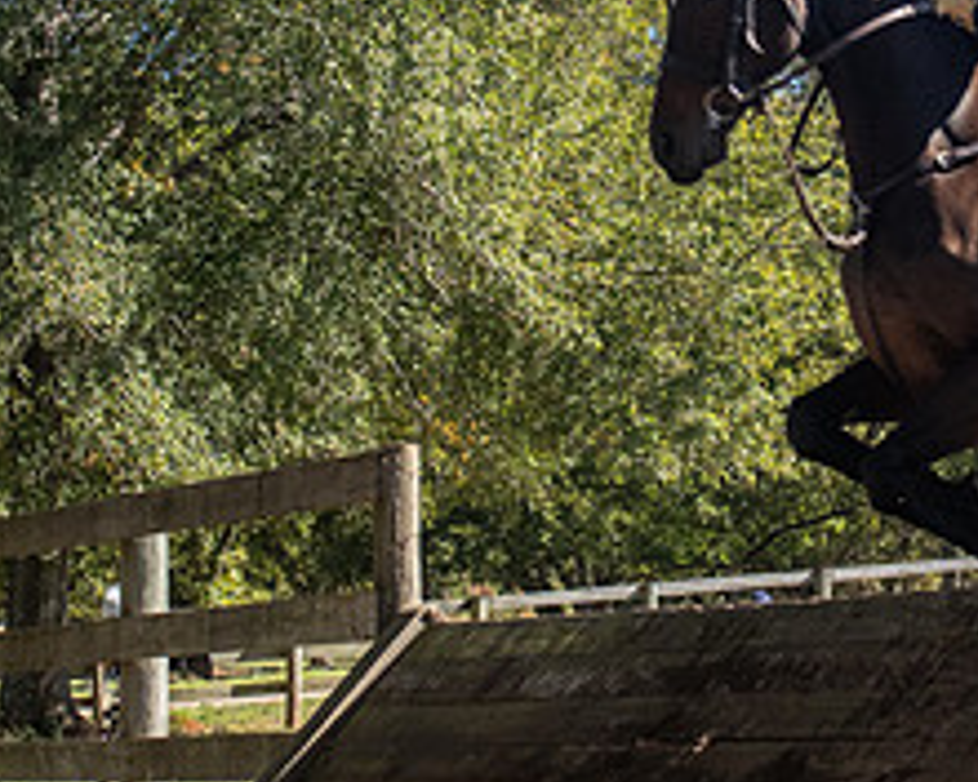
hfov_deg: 12.9
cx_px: 719
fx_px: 4313
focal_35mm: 149
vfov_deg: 10.3
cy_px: 189
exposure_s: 1/320
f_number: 4
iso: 400
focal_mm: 32
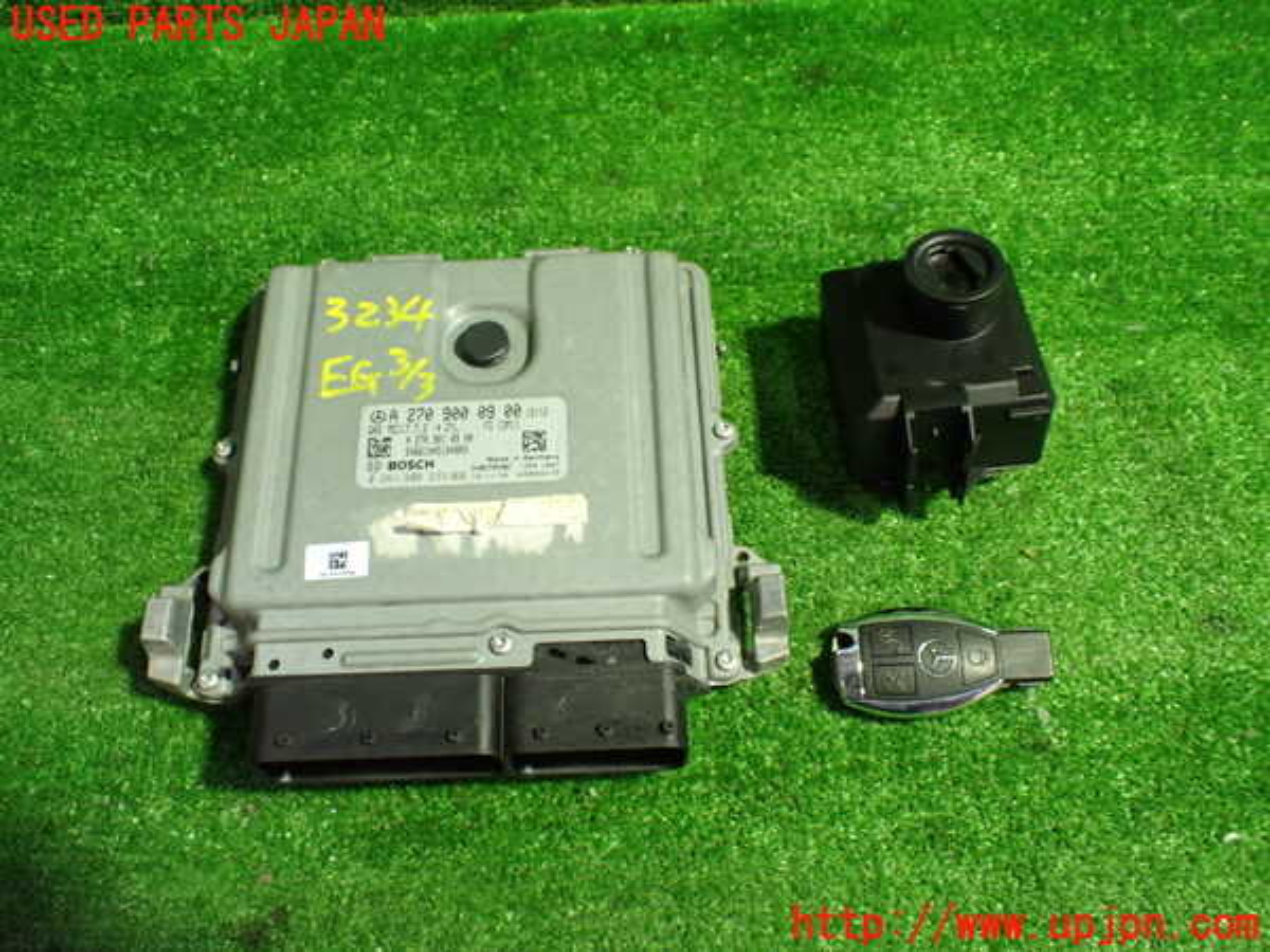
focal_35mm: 30
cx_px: 635
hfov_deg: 60.0
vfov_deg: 46.8
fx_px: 1101
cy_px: 476
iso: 800
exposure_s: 1/100
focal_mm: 5.4
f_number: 2.3
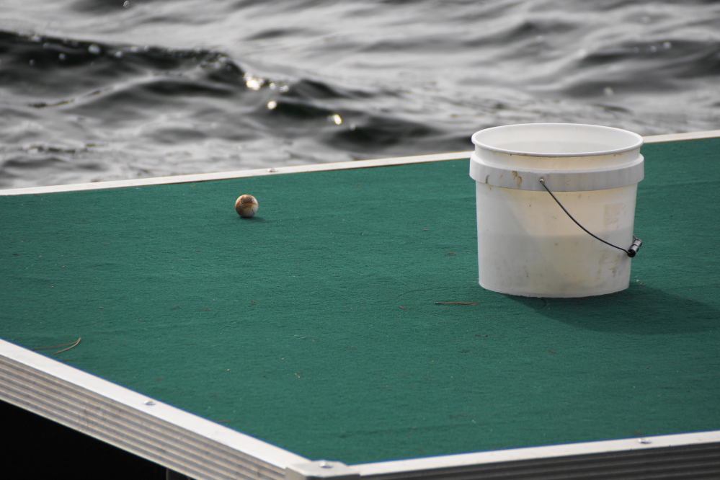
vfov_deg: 3.7
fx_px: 7499
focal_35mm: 375
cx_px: 360
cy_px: 240
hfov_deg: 5.5
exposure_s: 1/400
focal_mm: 250
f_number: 6.3
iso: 320
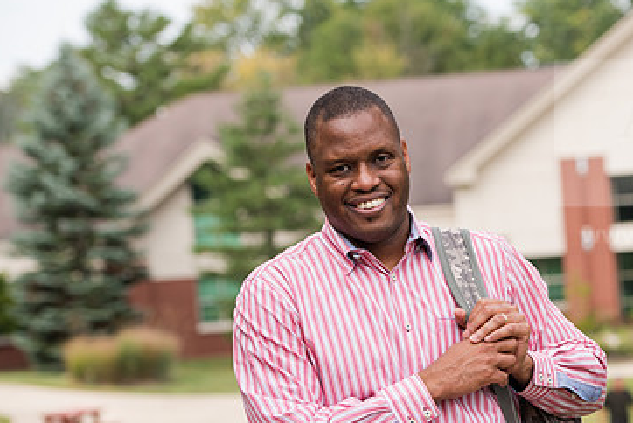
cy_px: 272
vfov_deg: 8.8
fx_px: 2763
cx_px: 502
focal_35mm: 157
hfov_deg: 13.0
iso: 200
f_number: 5
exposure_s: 1/320
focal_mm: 98
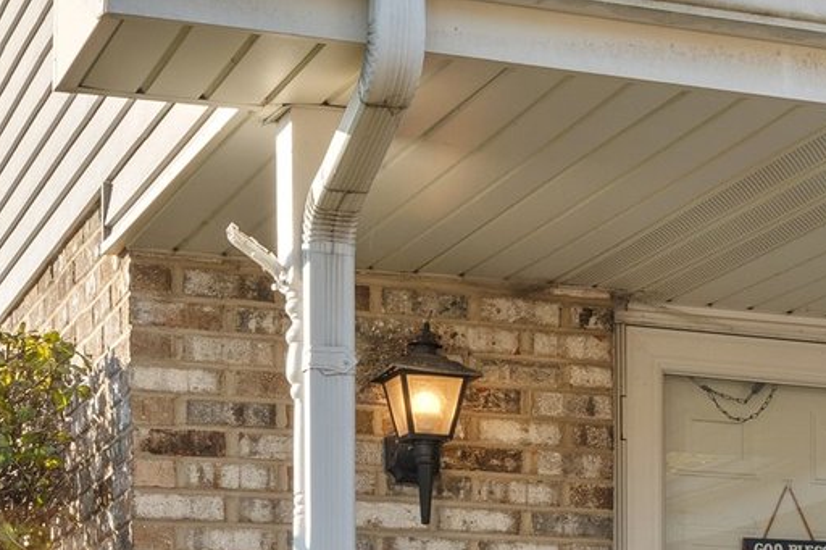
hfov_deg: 17.4
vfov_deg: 11.4
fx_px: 2615
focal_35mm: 114
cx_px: 889
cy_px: 869
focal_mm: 24
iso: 320
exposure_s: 1/80
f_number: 8
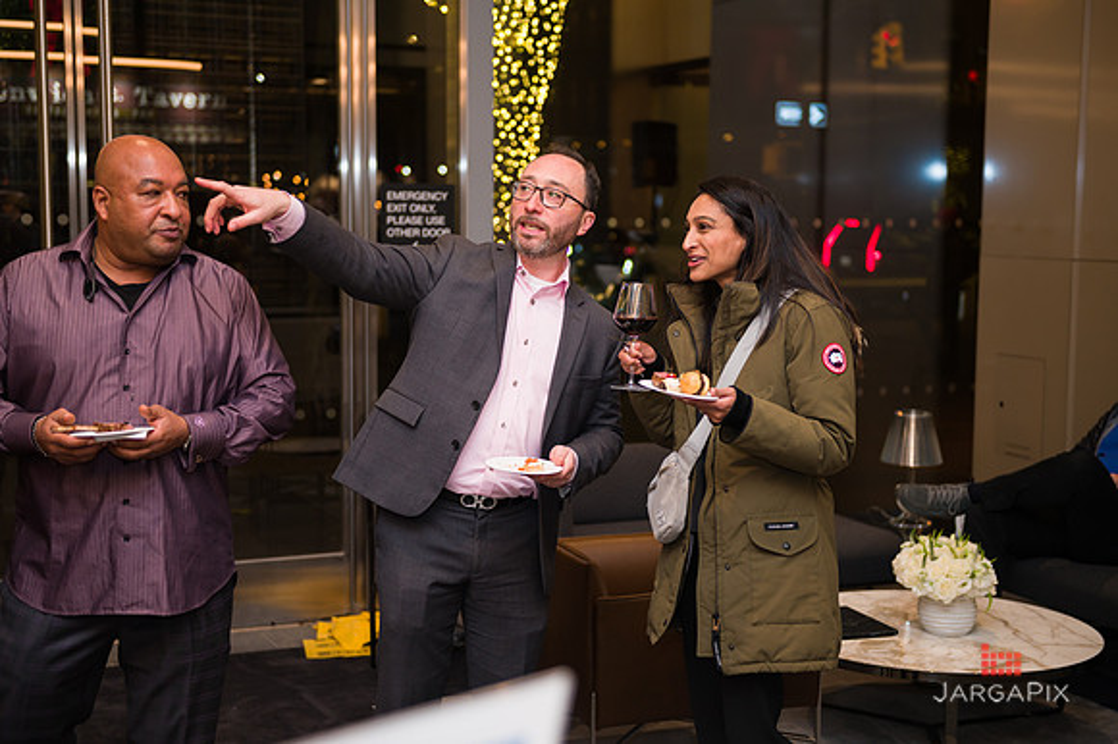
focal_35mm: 55
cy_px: 372
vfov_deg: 24.6
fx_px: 1707
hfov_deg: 36.3
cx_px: 559
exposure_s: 1/200
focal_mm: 55
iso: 400
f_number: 3.2
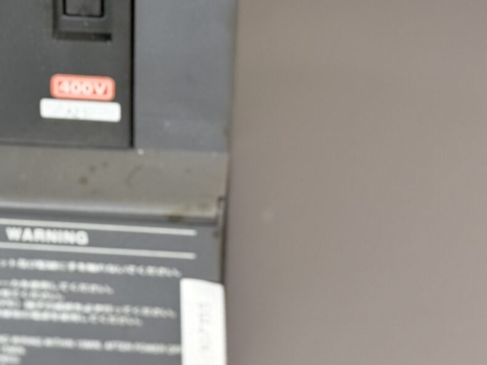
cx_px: 79
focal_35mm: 155
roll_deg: +0.6
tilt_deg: -39.4
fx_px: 2181
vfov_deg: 9.5
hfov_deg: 12.7
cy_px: -55
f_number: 1.78
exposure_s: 1/33
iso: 320
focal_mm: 6.76
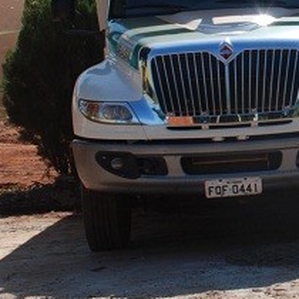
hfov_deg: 10.5
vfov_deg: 11.0
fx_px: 1544
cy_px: 83
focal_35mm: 158
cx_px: 510
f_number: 7.1
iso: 100
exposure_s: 1/200
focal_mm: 26
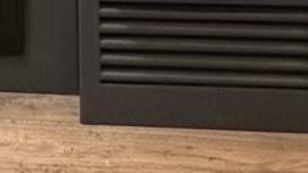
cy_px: -397
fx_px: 711
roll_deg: +0.0
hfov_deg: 23.7
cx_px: 18
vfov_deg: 9.6
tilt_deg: +4.5
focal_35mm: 87
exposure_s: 1/99
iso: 250
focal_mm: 2.22
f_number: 2.2
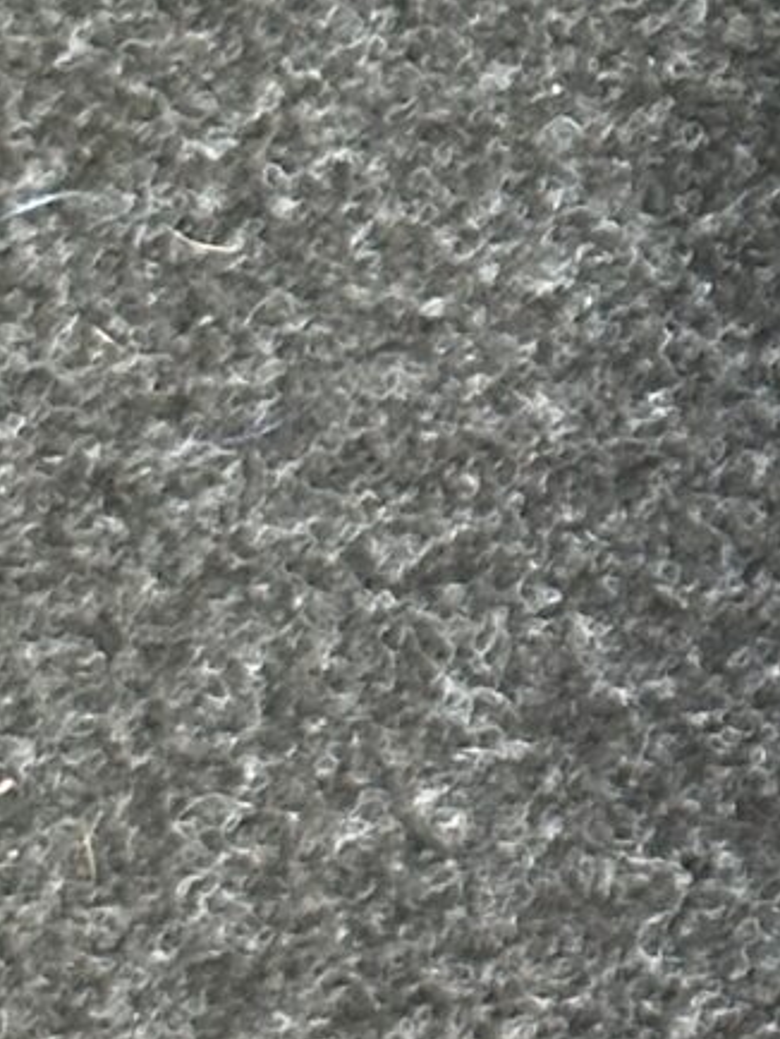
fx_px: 8494
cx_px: 2103
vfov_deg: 7.0
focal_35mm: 283
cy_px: 36
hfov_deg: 5.1
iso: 320
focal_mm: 6.86
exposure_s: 1/33
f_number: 1.78
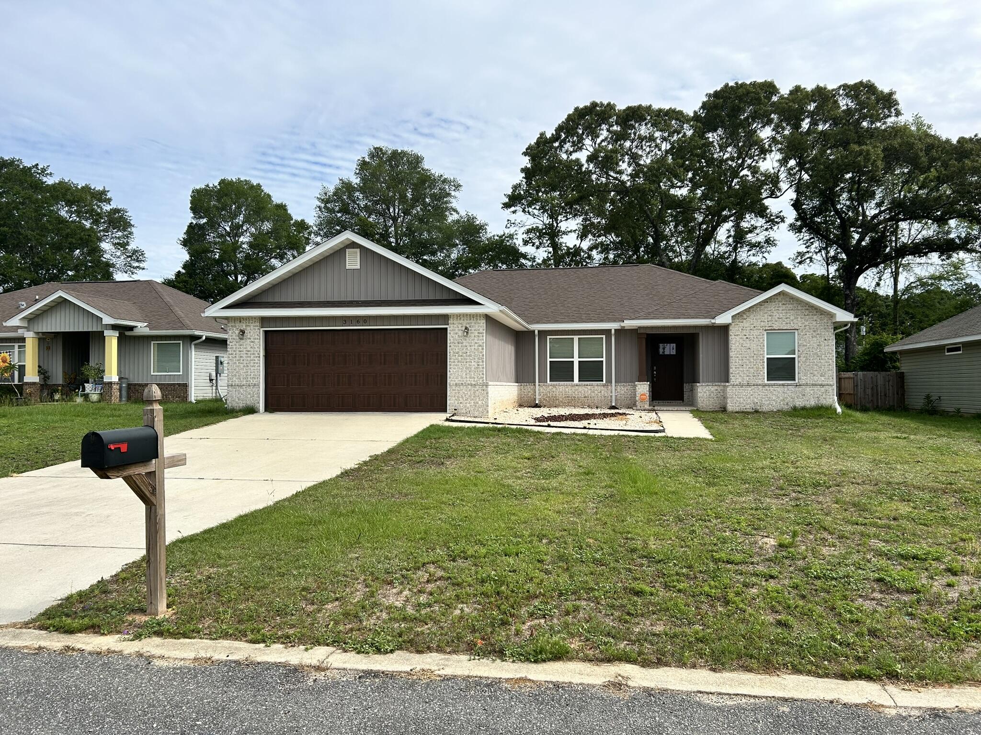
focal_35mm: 26
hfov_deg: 67.3
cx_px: 490
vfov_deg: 53.1
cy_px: 368
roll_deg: -0.7
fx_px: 737
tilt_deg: +0.7
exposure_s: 1/3968
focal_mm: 5.7
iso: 50
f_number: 1.5
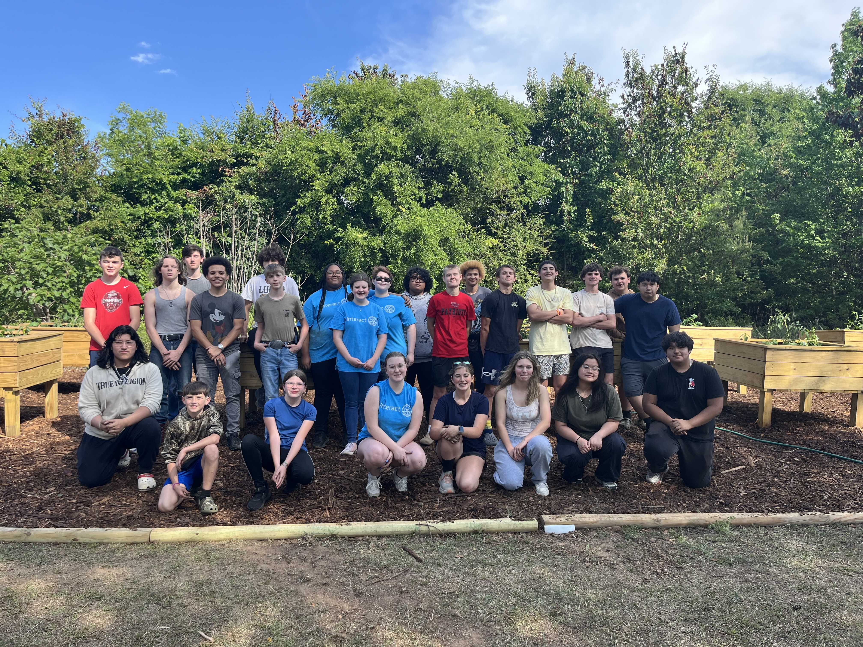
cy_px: 324
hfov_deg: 67.3
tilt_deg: -0.7
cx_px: 432
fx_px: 648
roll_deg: +1.1
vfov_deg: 53.1
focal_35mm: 26
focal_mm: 5.1
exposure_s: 1/701
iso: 50
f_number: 1.6
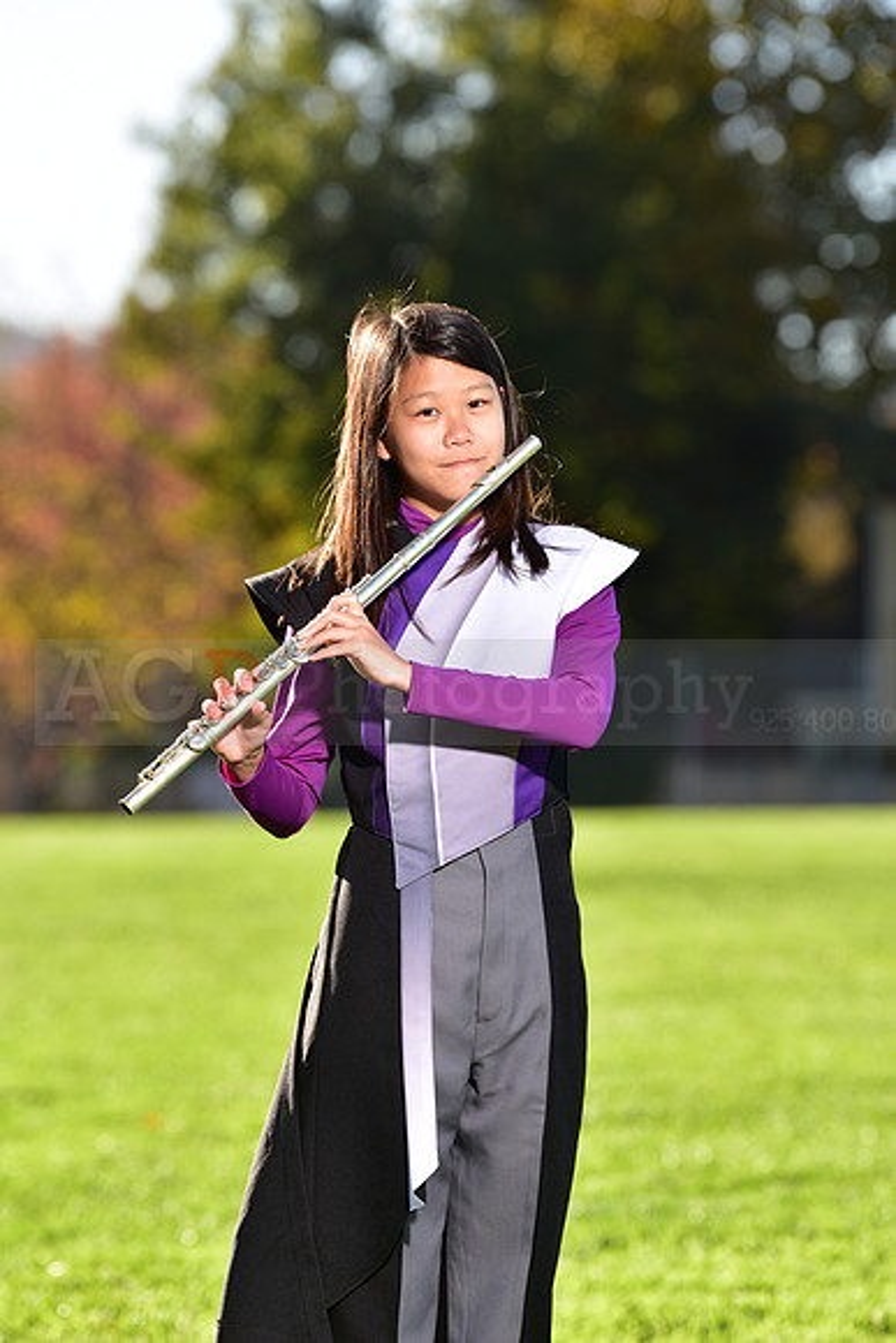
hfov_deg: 6.9
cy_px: 672
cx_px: 448
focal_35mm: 200
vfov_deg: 10.3
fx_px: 7462
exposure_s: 1/250
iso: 80
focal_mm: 200
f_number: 5
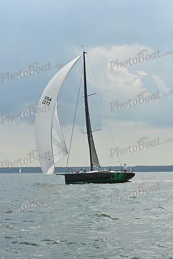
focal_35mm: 90
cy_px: 130
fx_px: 648
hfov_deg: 15.2
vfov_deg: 22.6
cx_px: 86
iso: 320
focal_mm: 90
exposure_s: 1/1600
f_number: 8
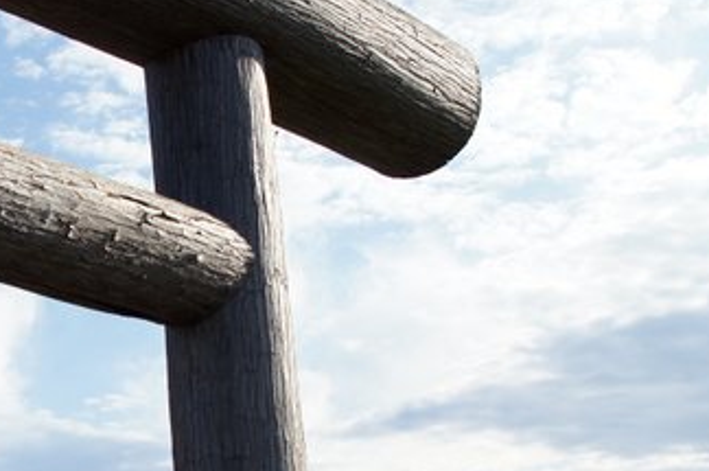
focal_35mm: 75
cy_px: 361
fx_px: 1475
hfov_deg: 26.2
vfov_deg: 18.0
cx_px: 81
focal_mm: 18
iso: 200
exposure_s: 1/500
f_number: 7.1
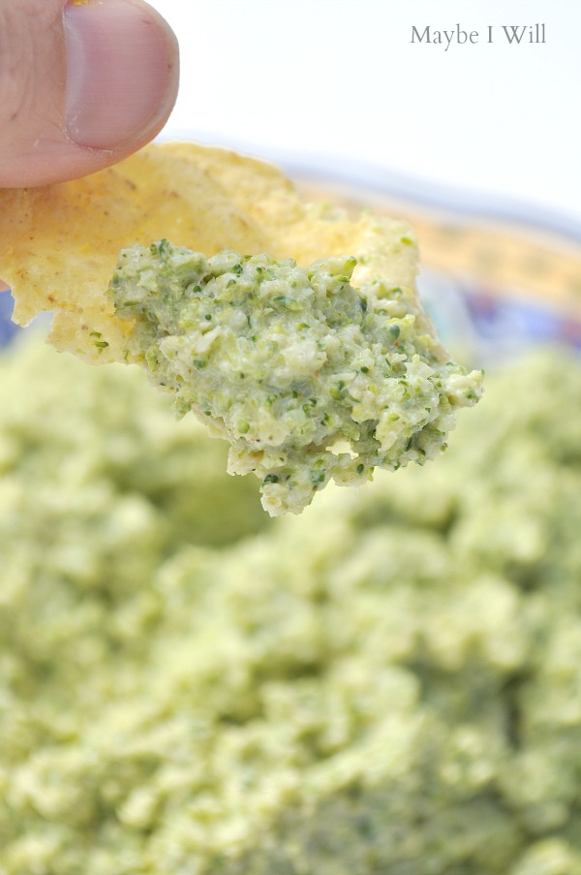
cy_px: 438
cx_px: 290
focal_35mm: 82
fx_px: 2002
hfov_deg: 16.5
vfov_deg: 24.6
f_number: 8
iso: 200
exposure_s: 1/250
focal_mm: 55
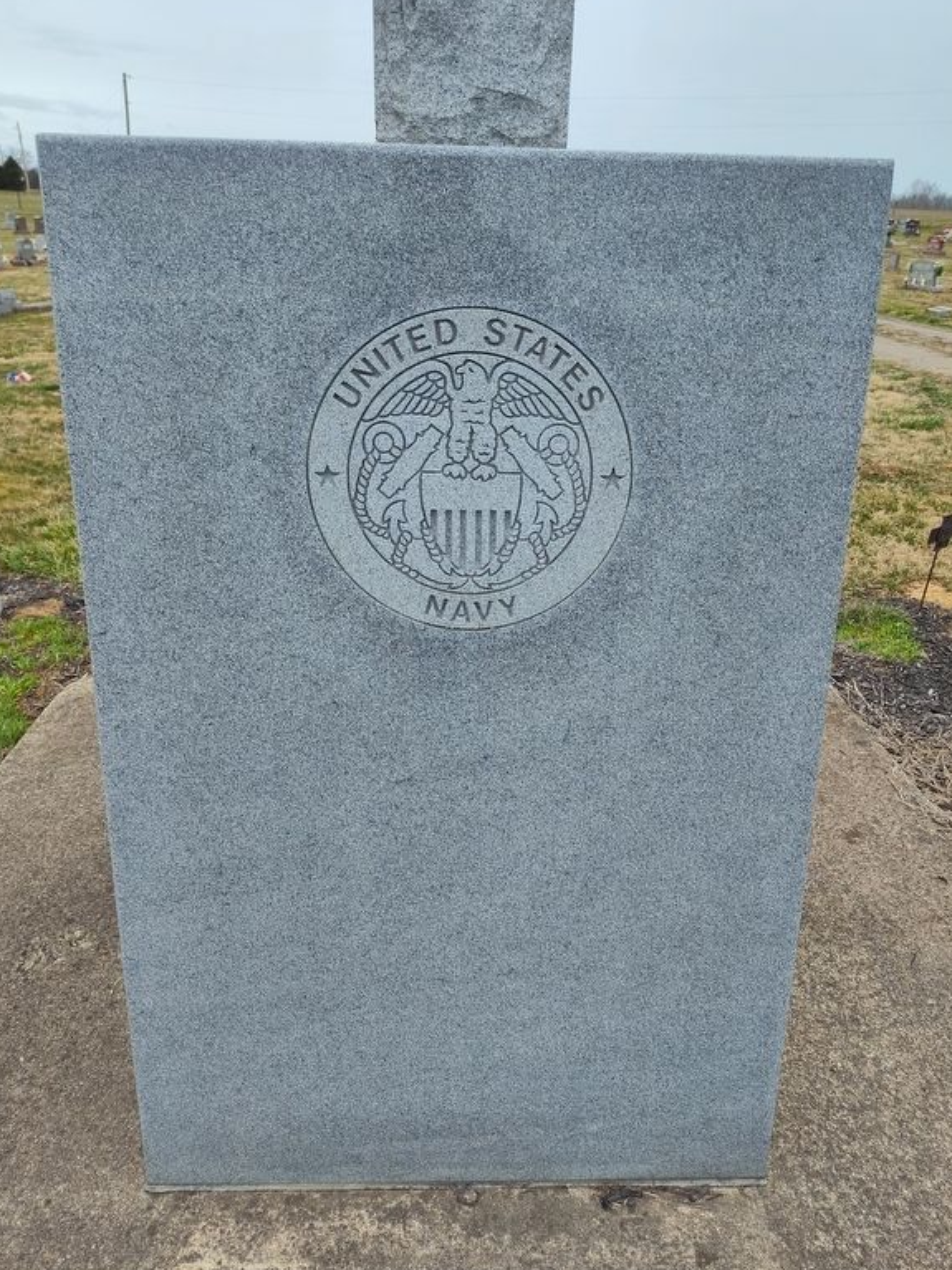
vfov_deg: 71.6
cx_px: 487
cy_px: 616
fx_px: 880
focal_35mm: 24
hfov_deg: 56.8
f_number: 1.8
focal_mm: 5.56
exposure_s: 1/268
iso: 100
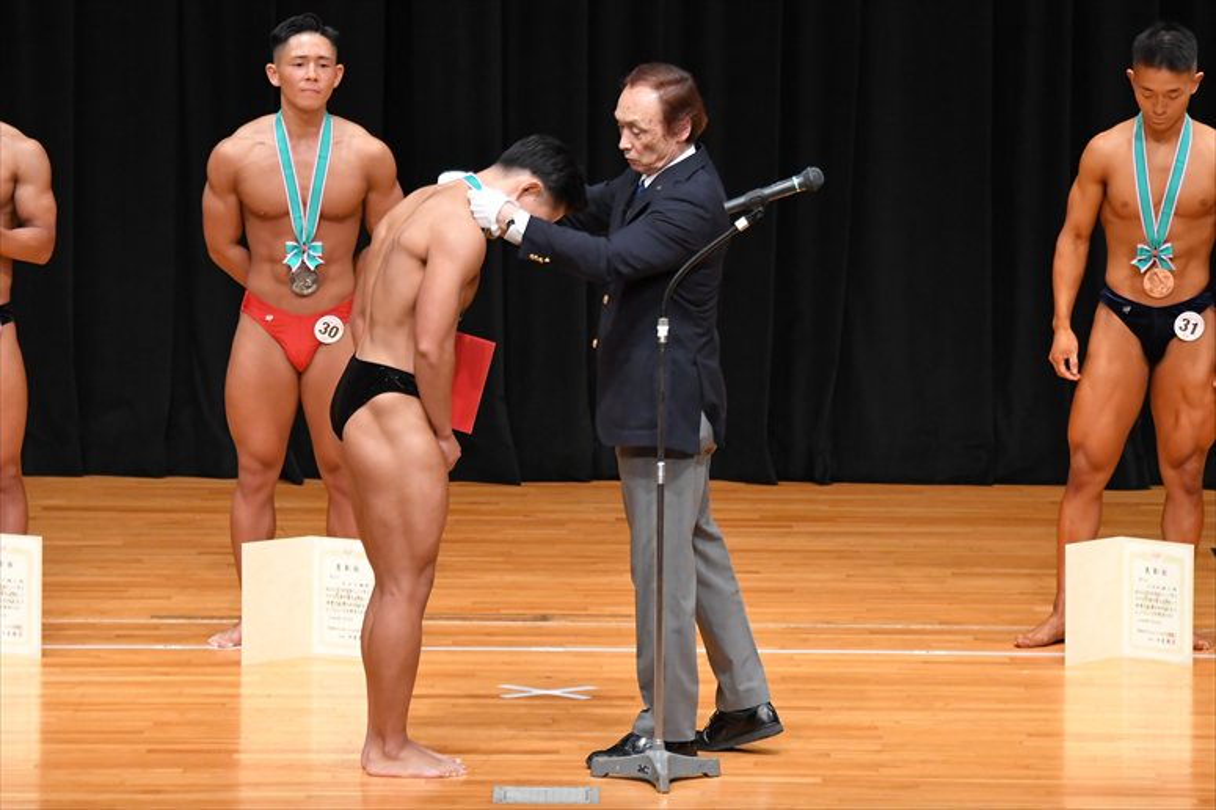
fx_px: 9116
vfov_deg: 5.1
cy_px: 405
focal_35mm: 270
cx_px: 608
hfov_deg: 7.6
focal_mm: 180
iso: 4000
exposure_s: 1/400
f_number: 5.6
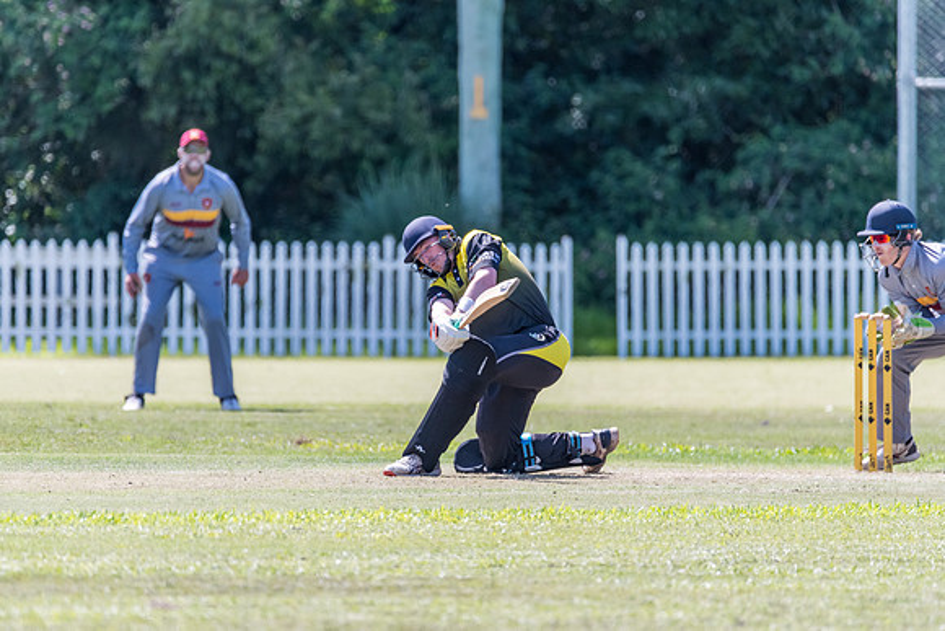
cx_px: 449
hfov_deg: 3.2
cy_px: 320
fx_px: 16671
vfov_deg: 2.2
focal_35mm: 635
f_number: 6.3
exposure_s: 1/2000
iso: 1400
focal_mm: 600
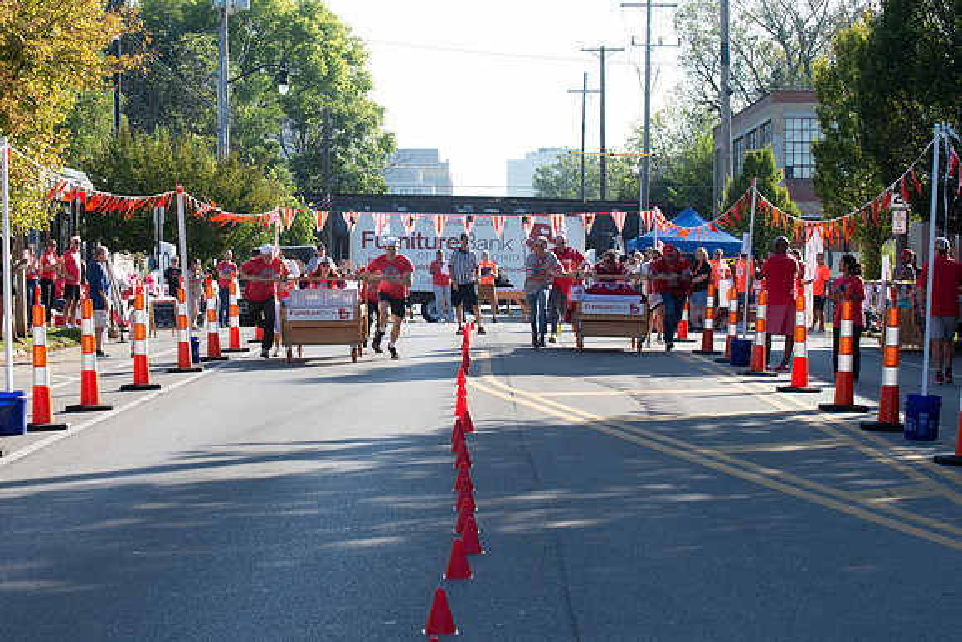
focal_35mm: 90
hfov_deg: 22.5
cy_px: 319
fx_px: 2411
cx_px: 352
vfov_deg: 15.2
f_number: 8
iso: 200
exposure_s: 1/250
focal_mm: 70
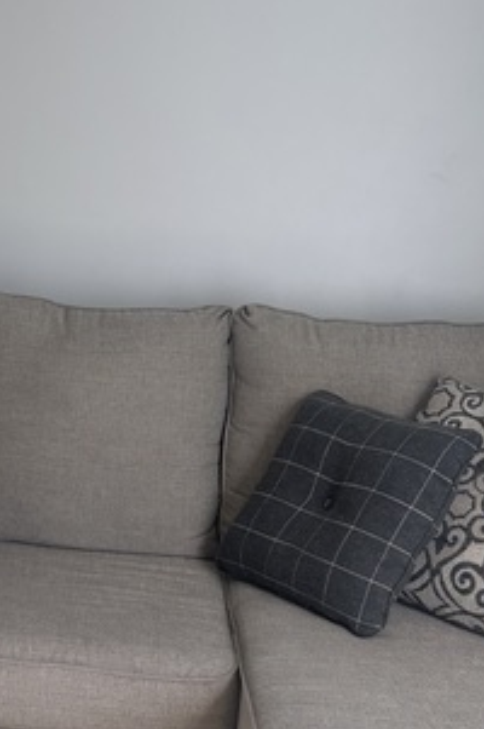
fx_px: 1213
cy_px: 493
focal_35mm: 60
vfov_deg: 33.1
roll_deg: -2.4
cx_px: -75
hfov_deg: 21.2
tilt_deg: -15.8
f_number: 1.6
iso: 50
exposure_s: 1/444
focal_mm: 5.96
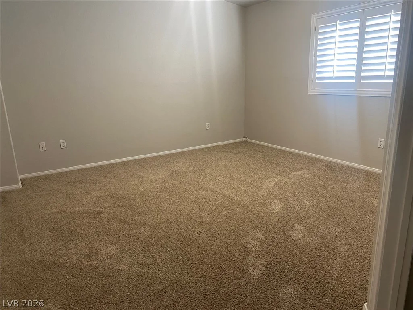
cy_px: 155
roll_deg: +1.1
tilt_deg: -16.2
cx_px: 206
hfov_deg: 67.3
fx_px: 310
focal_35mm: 26
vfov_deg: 53.1
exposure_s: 1/60
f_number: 1.8
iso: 160
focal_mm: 4.25
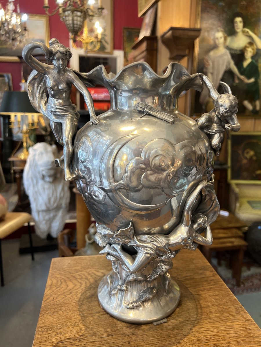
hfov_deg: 53.1
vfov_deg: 67.3
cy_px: 174
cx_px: 130
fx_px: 261
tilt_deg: -12.7
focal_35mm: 26
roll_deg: -0.7
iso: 125
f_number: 1.5
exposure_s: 1/100
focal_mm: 5.7
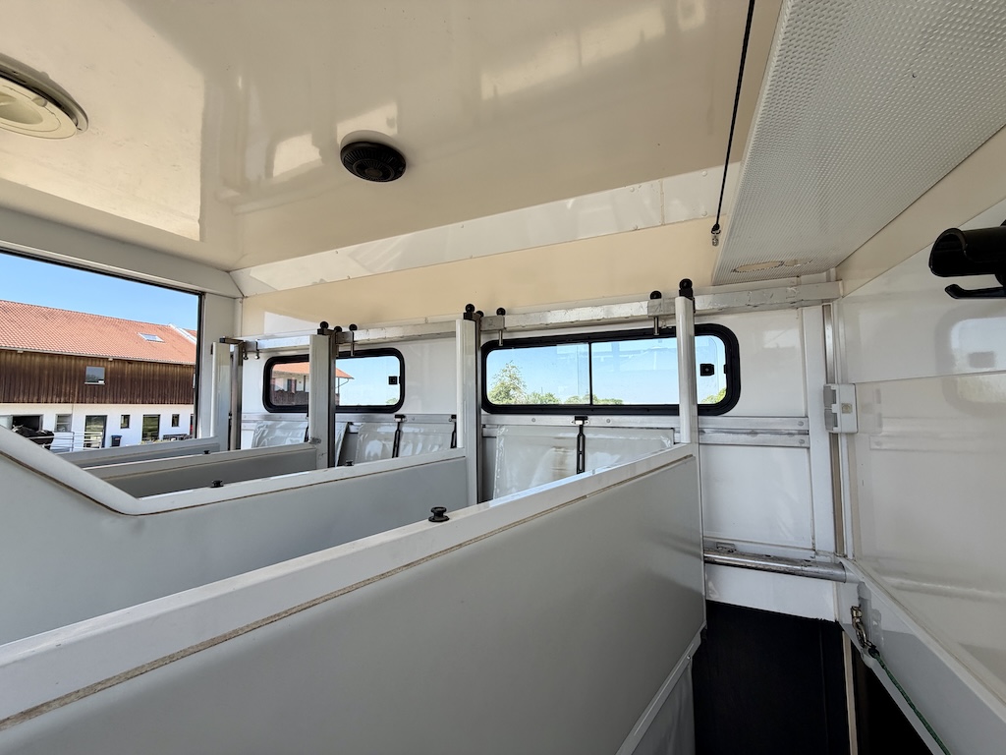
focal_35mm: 14
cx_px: 503
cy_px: 378
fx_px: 407
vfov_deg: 85.7
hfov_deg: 102.1
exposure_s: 1/502
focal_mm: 2.22
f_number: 2.2
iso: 40
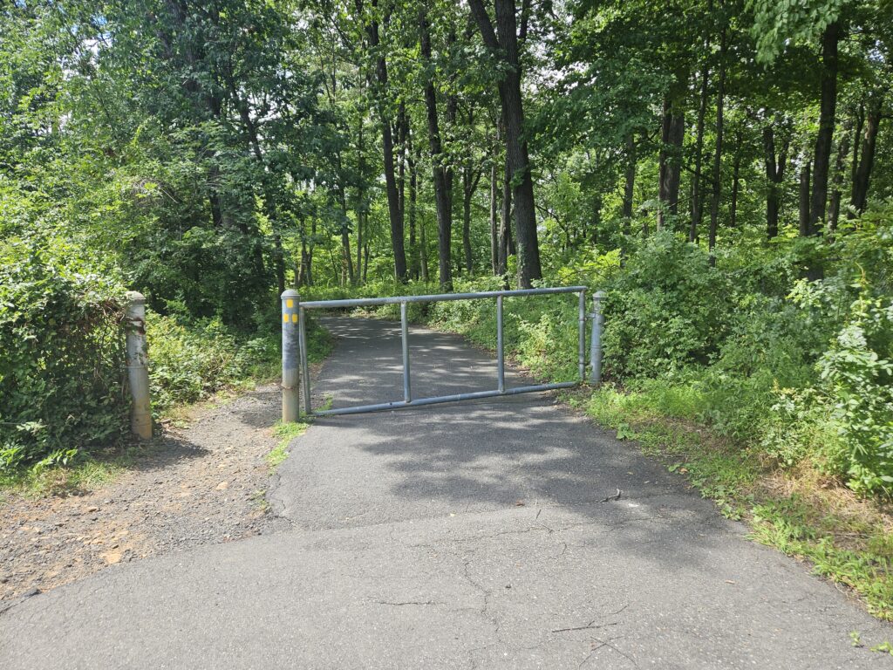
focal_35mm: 23
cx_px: 446
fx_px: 593
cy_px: 335
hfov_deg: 73.9
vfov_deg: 58.9
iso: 25
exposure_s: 1/403
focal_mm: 5.4
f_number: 1.8
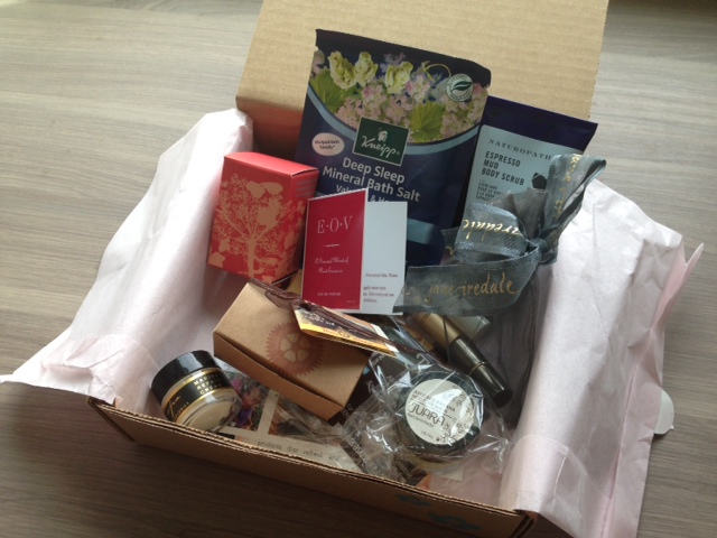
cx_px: 358
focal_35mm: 33
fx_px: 684
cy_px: 269
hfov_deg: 55.4
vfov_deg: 42.9
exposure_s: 1/60
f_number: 2.4
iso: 64
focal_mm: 4.13
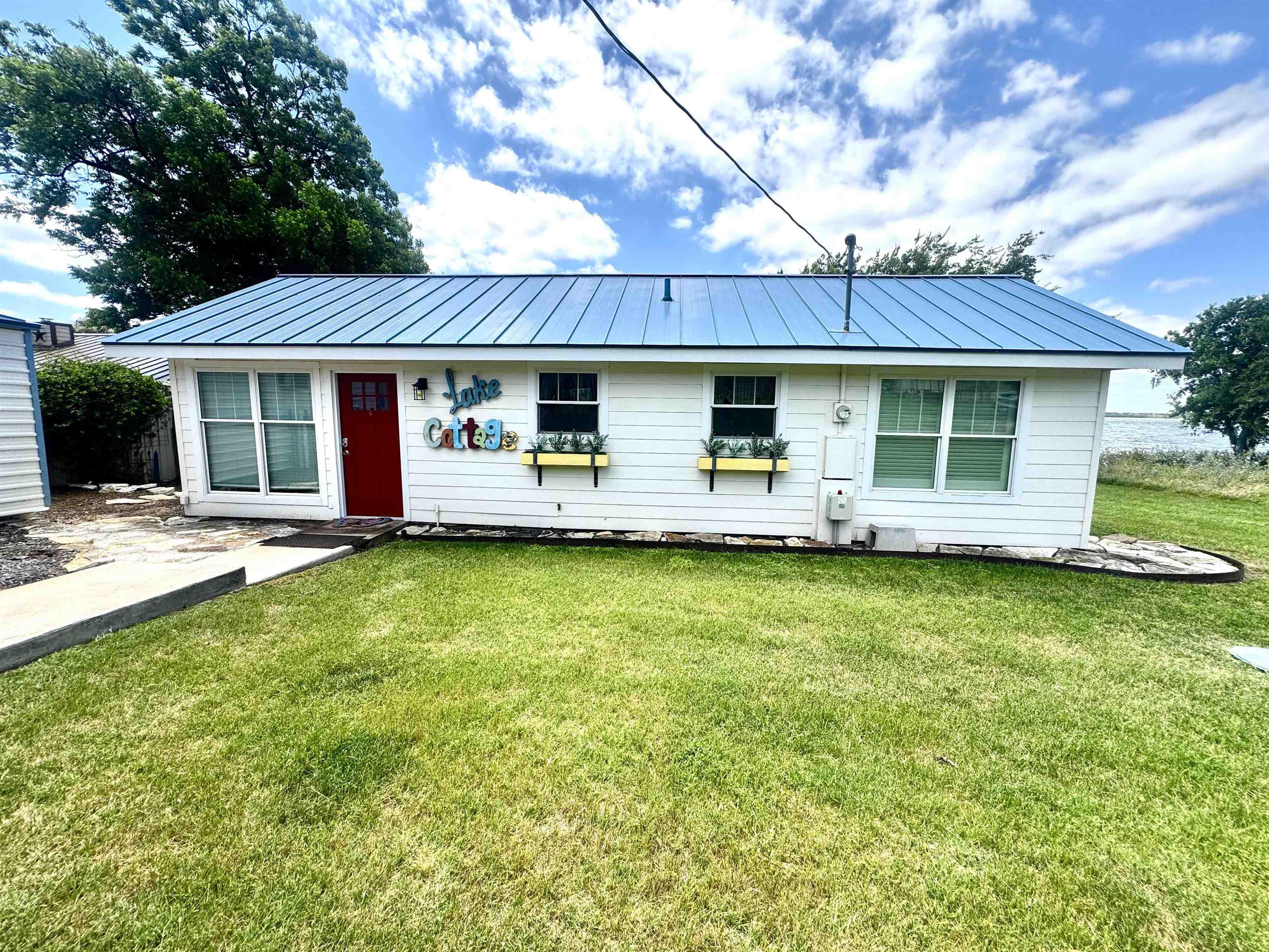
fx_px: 513
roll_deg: -1.2
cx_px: 634
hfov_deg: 102.1
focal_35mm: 14
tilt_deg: -8.5
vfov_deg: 85.7
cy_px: 476
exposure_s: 1/956
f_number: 2.2
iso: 40
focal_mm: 2.22
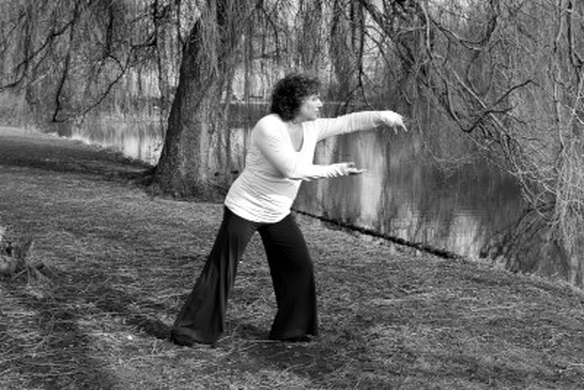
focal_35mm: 52
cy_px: 195
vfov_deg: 25.8
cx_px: 292
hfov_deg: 37.8
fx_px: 852
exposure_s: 1/160
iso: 100
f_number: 6.3
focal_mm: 35
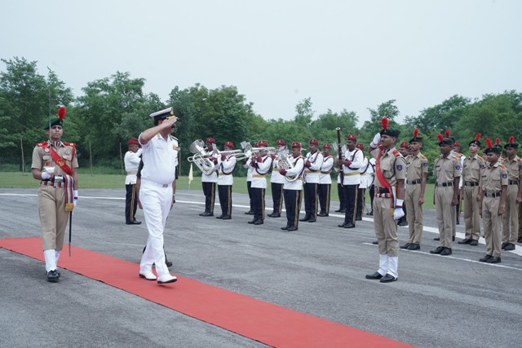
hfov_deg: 38.5
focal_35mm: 52
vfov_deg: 26.2
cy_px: 174
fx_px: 747
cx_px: 261
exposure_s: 1/160
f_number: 11
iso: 160
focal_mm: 51.5
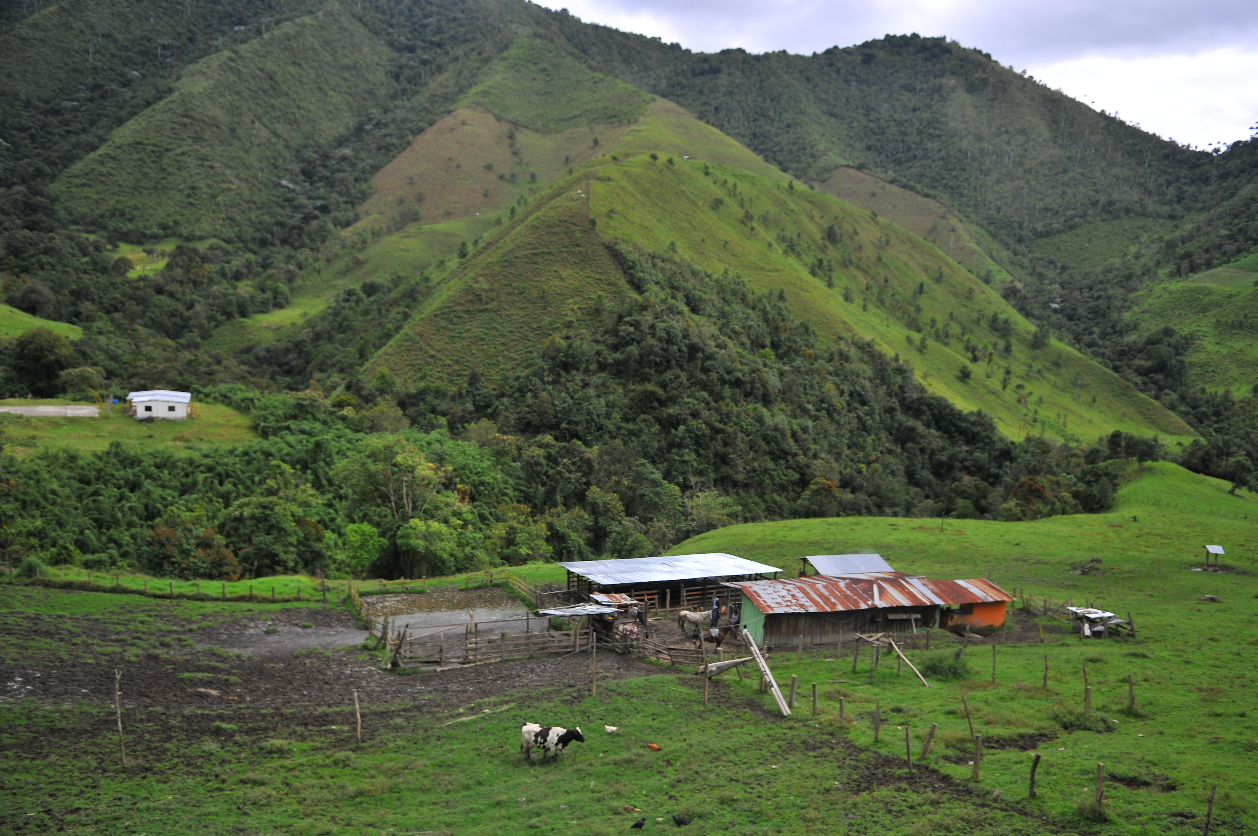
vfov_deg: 50.3
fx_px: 890
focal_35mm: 26
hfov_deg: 70.5
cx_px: 629
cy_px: 418
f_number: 2.8
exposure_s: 1/400
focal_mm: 17
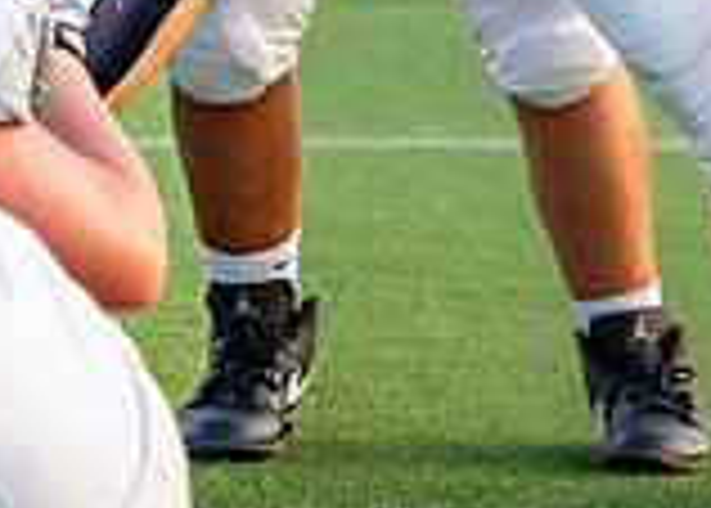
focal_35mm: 546
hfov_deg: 3.7
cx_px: 1221
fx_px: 11030
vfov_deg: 2.6
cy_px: -208
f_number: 2.8
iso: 640
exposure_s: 1/1000
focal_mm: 107
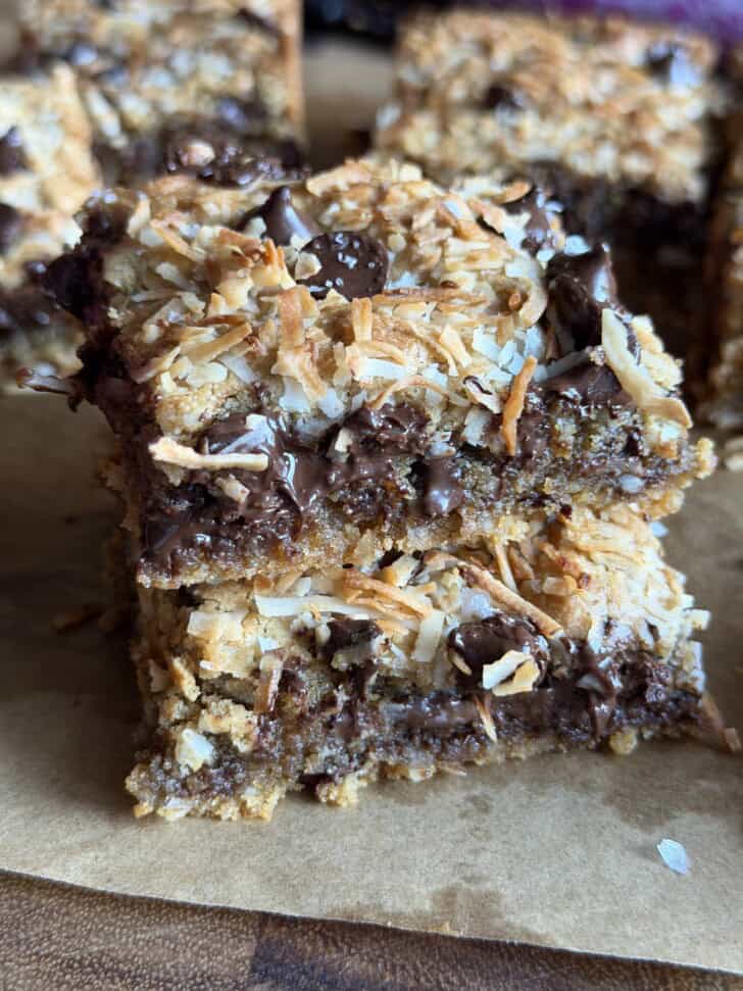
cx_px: 372
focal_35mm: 48
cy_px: 496
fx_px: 1374
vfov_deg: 39.7
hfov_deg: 30.3
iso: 250
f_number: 1.8
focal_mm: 6.8
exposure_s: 1/49
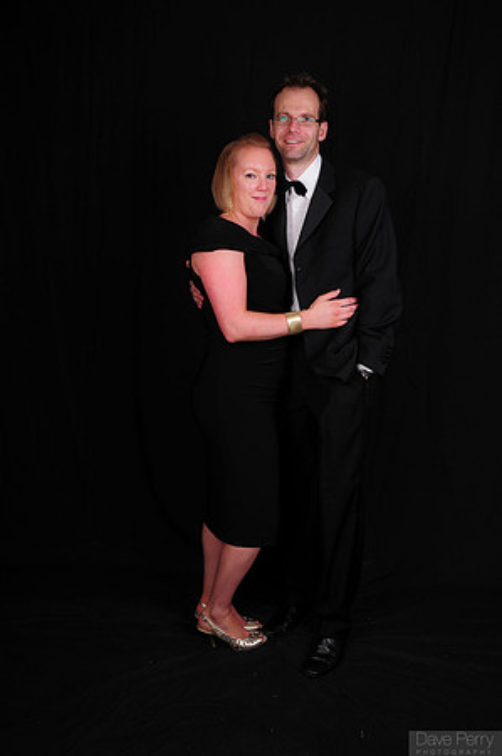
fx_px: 692
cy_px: 378
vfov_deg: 57.3
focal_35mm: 33
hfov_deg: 39.9
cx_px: 251
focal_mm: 22
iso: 200
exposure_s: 1/125
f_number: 8
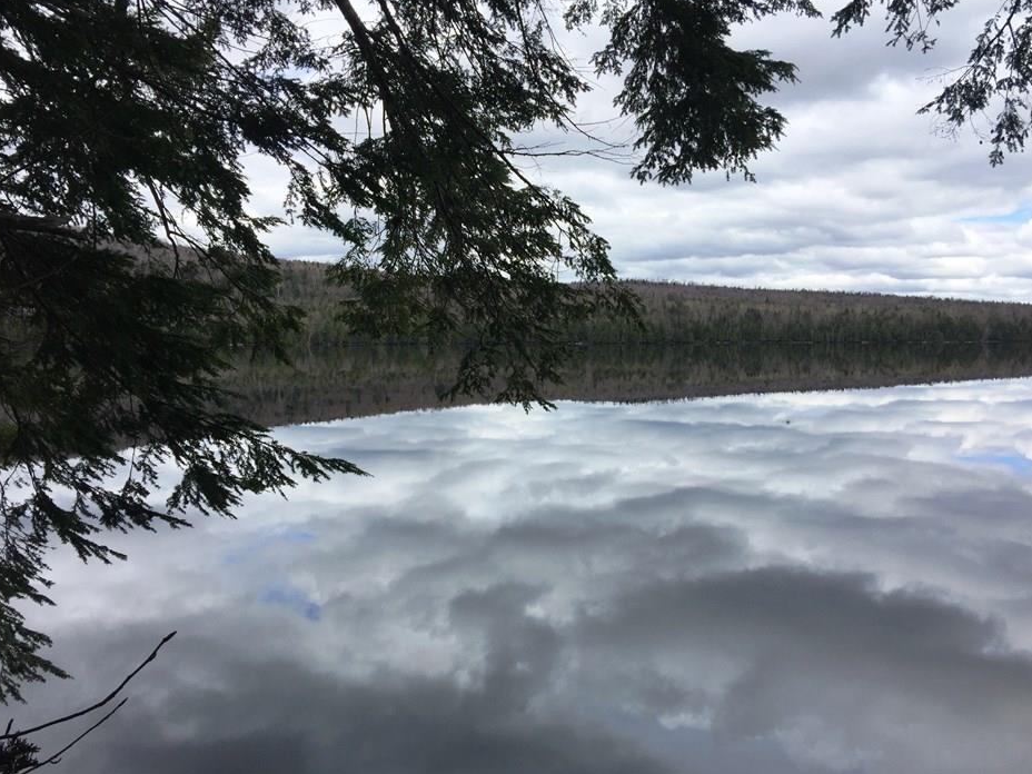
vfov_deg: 44.2
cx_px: 524
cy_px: 386
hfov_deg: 56.8
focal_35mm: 32
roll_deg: -1.3
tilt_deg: -1.9
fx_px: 954
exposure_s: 1/1799
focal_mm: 4.15
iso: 32
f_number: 2.2
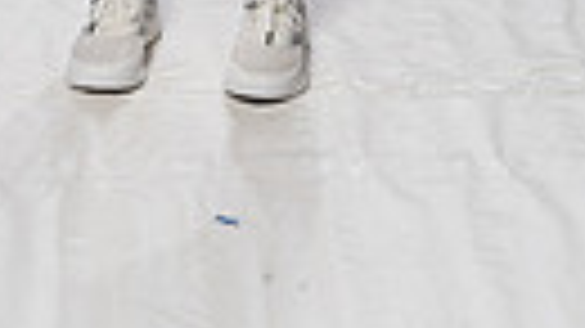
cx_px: 212
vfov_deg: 6.5
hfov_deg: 12.6
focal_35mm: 171
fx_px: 2651
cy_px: -620
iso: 640
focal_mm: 47
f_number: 8
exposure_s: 1/250
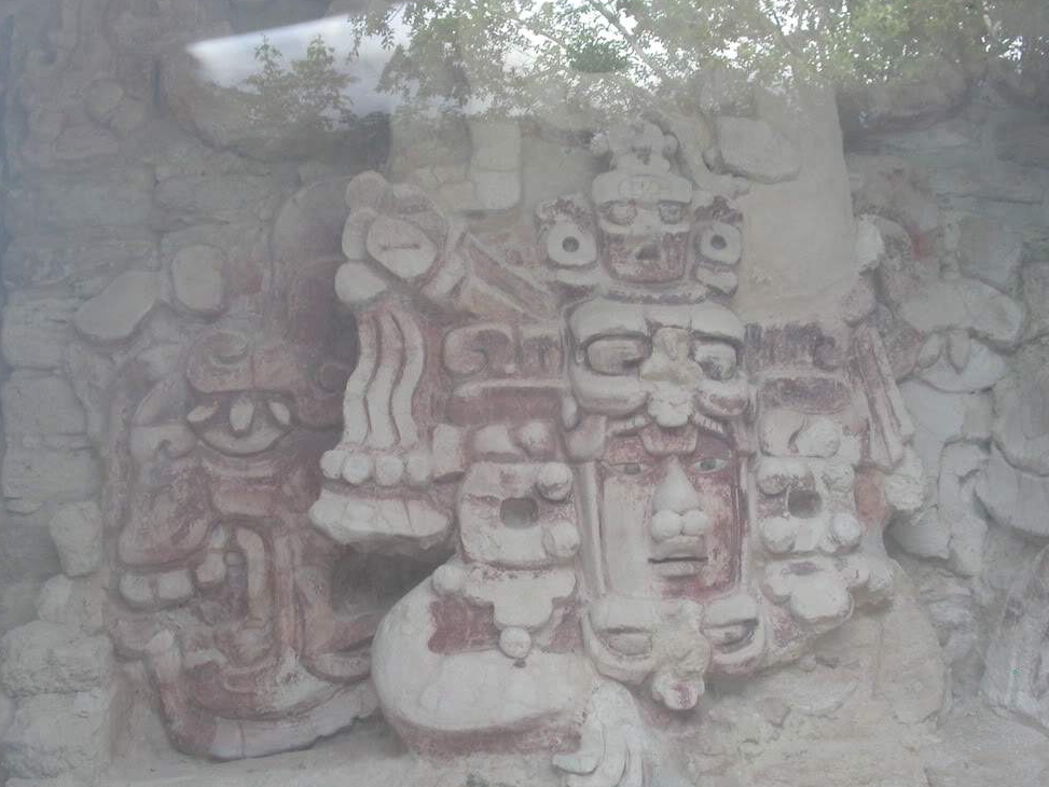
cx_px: 523
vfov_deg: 36.0
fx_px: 1212
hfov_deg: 46.8
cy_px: 398
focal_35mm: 40
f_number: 3.3
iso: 100
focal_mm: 7.85
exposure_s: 1/71.2
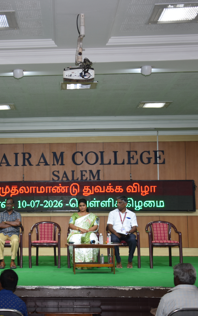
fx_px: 561
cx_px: 20
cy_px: 157
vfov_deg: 31.5
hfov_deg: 19.6
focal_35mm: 65
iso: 400
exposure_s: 1/80
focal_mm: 28
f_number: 4
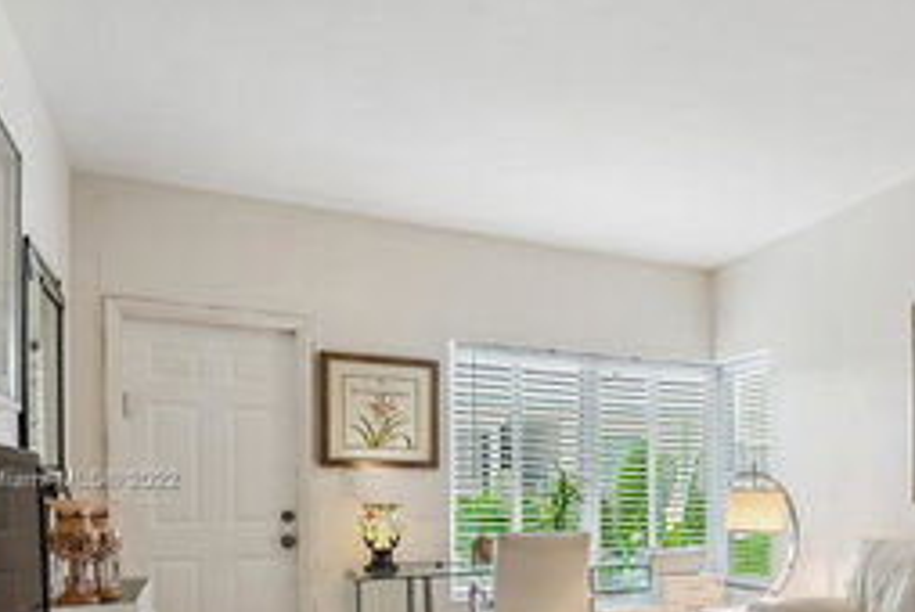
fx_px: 814
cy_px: 482
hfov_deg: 55.6
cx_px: 697
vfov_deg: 39.7
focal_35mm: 32
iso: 250
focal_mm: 17
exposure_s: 1/20
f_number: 8
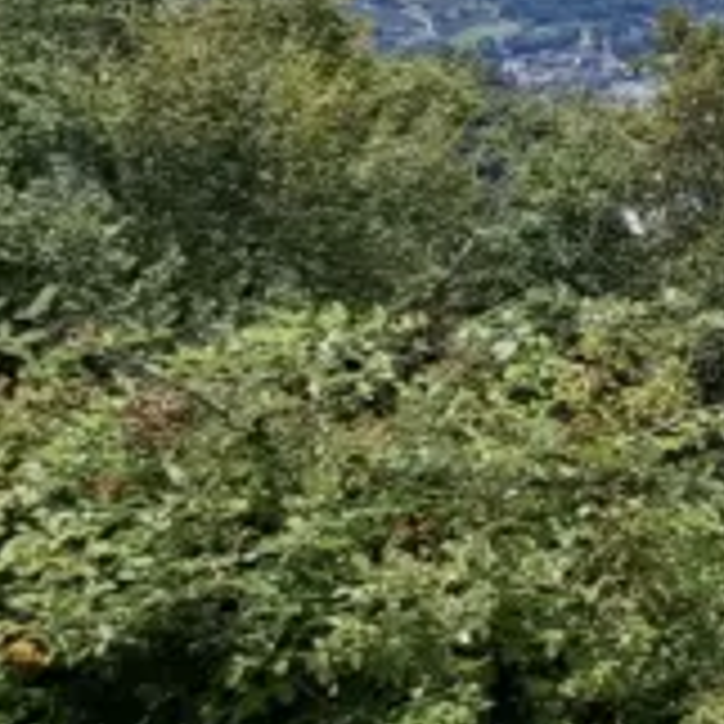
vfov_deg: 21.7
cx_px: 1435
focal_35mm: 73
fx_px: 1727
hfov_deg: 17.3
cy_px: -180
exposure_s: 1/1931
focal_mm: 1.74
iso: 40
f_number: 2.2
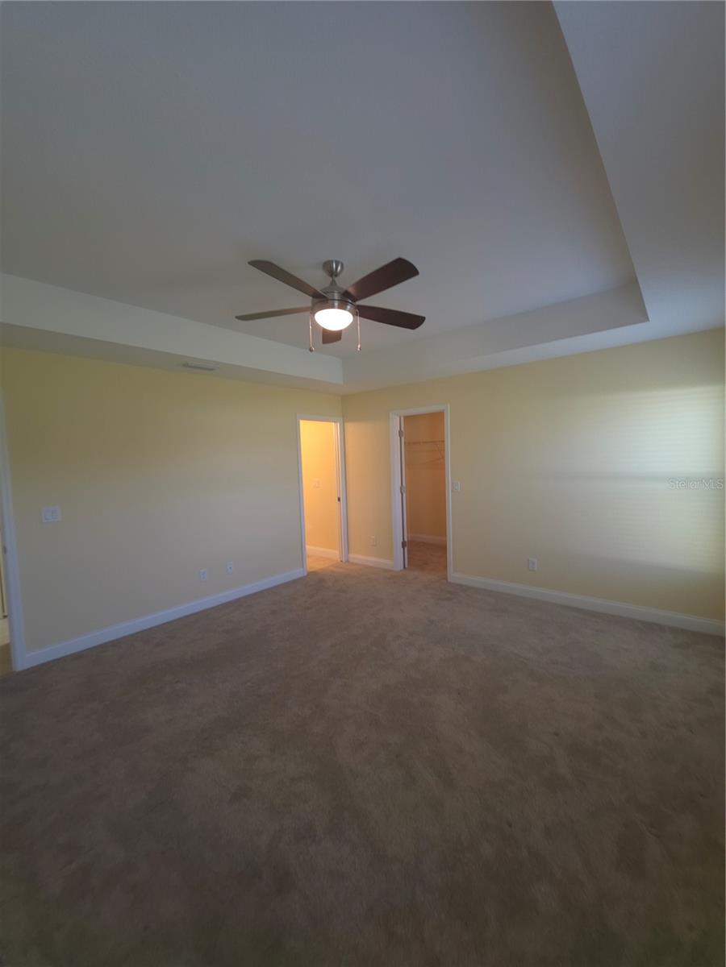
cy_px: 484
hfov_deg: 89.9
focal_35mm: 13
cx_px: 363
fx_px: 364
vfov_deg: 106.2
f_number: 1.9
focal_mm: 2.2
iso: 40
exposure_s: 1/30
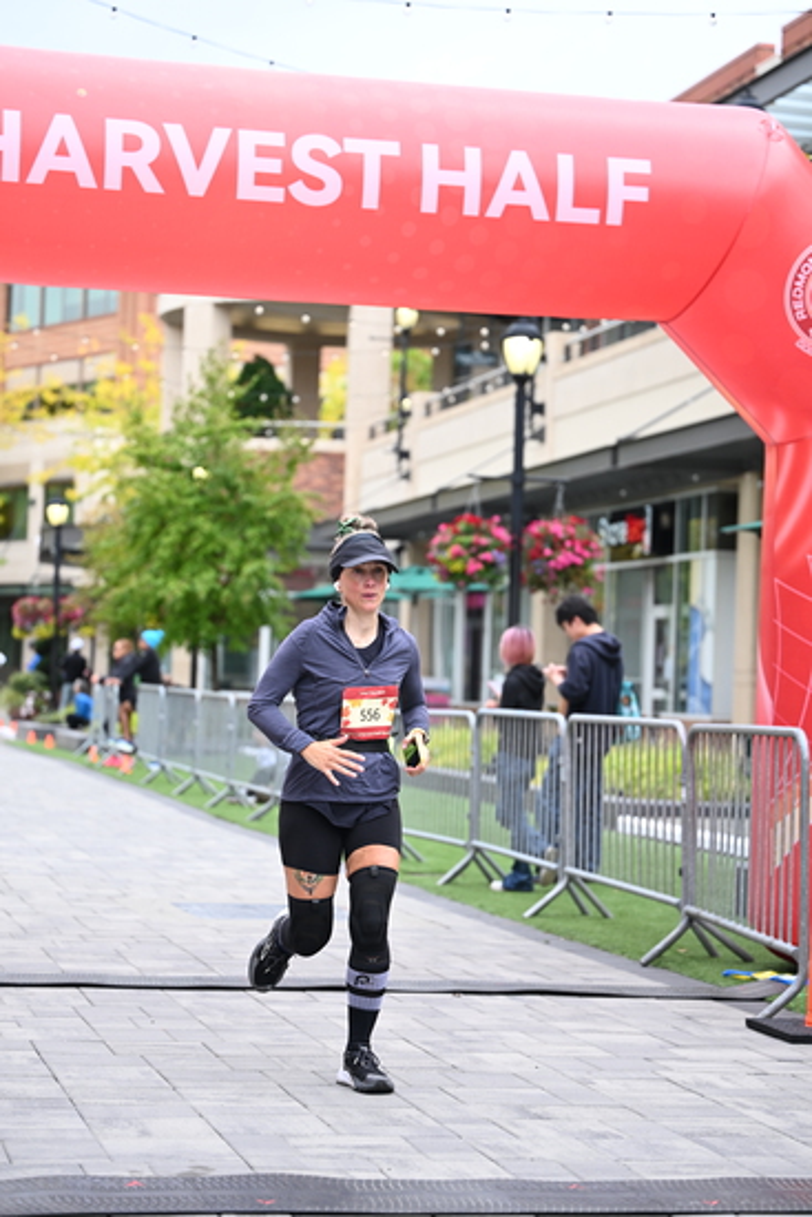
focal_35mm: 77
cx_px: 406
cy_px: 608
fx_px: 2603
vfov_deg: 26.3
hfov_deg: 17.7
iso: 640
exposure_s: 1/1600
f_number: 2.8
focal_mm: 77
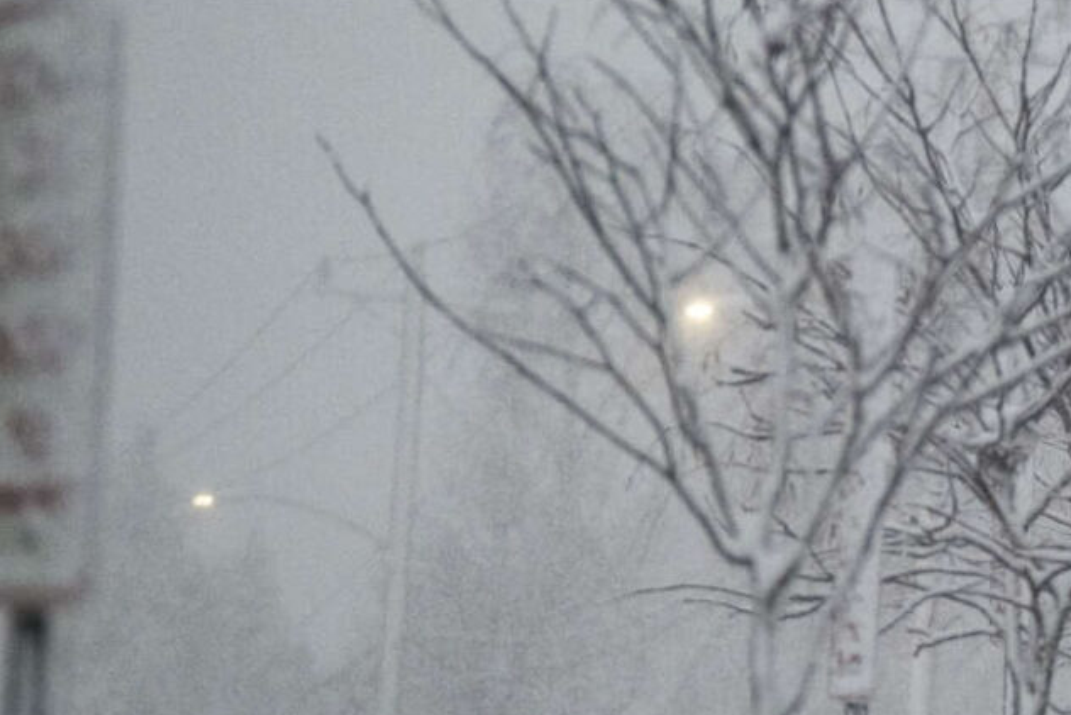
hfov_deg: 4.0
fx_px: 15179
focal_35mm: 510
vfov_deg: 2.7
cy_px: 505
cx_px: 990
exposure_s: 1/850
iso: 1600
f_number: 2.8
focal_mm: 140
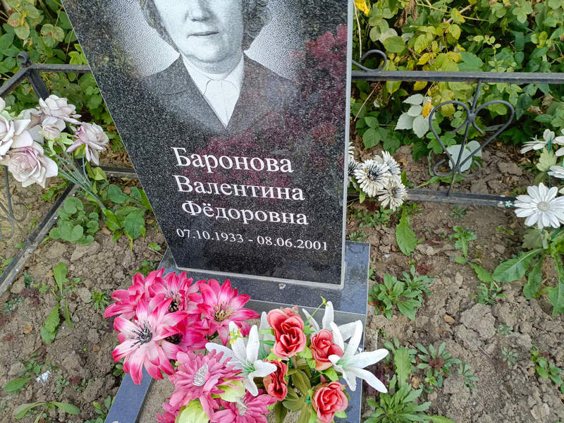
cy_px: 212
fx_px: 407
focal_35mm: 25
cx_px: 282
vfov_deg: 54.9
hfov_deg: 69.4
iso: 106
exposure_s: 1/142
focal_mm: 4.76
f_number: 1.69
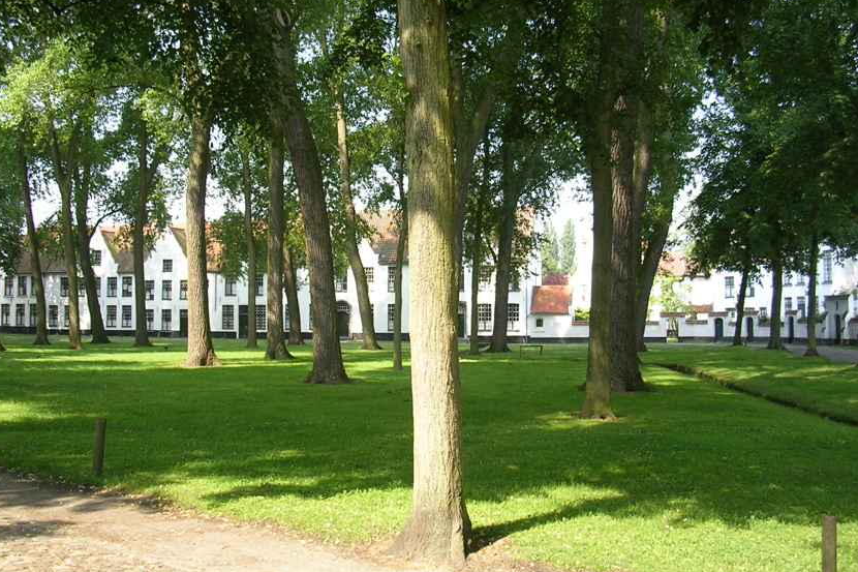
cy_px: 263
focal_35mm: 40
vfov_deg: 33.4
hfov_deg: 48.5
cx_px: 425
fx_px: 953
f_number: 2.8
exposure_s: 1/193
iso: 50
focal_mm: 5.8
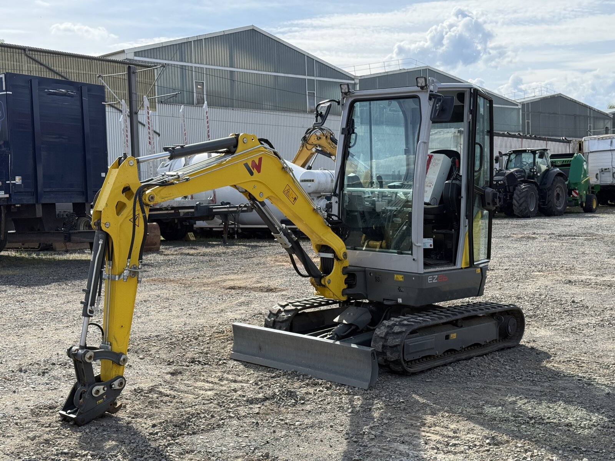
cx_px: 308
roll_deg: +1.2
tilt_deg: -1.4
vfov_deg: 30.3
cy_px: 230
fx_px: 853
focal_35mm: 48
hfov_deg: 39.7
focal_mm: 6.76
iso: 100
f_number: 1.78
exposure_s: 1/4329
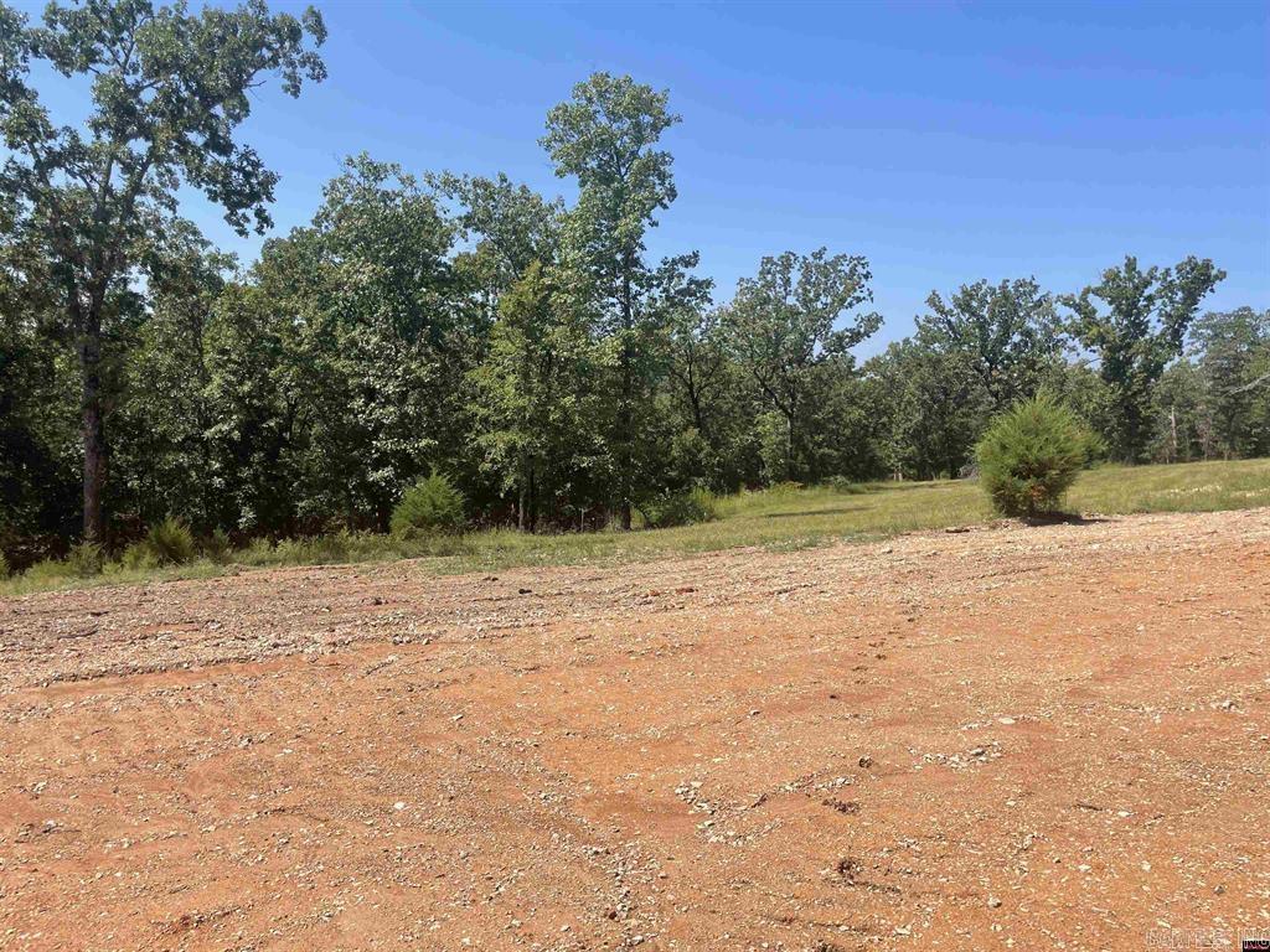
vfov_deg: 53.1
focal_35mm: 26
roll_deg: -3.0
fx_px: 954
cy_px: 476
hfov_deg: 67.3
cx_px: 635
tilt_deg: -4.6
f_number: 1.6
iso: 32
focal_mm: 4.2
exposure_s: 1/2959
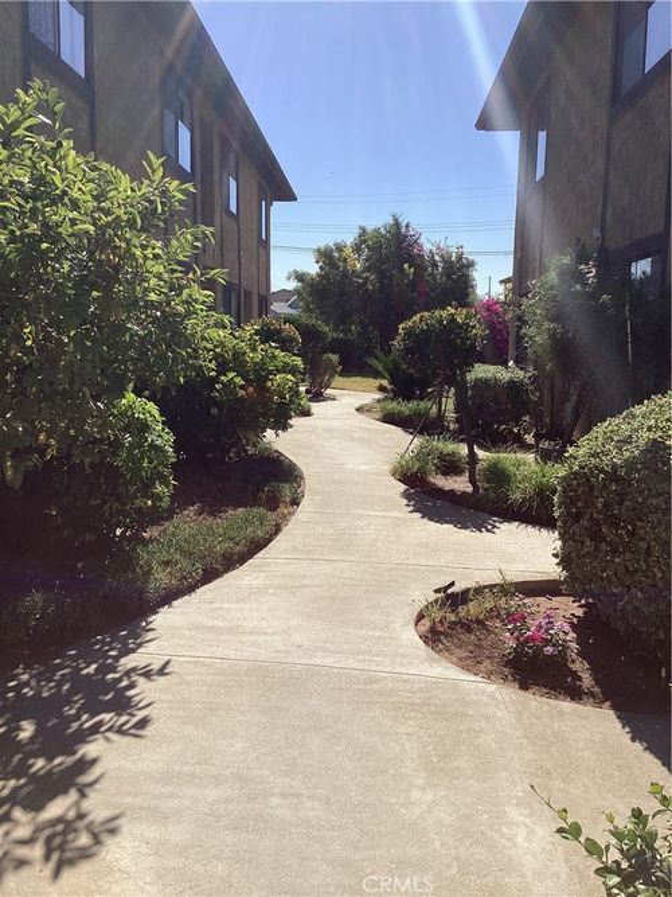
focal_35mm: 31
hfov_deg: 45.4
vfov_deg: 58.4
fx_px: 803
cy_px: 448
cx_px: 336
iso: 25
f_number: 2.4
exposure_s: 1/1894
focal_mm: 3.3
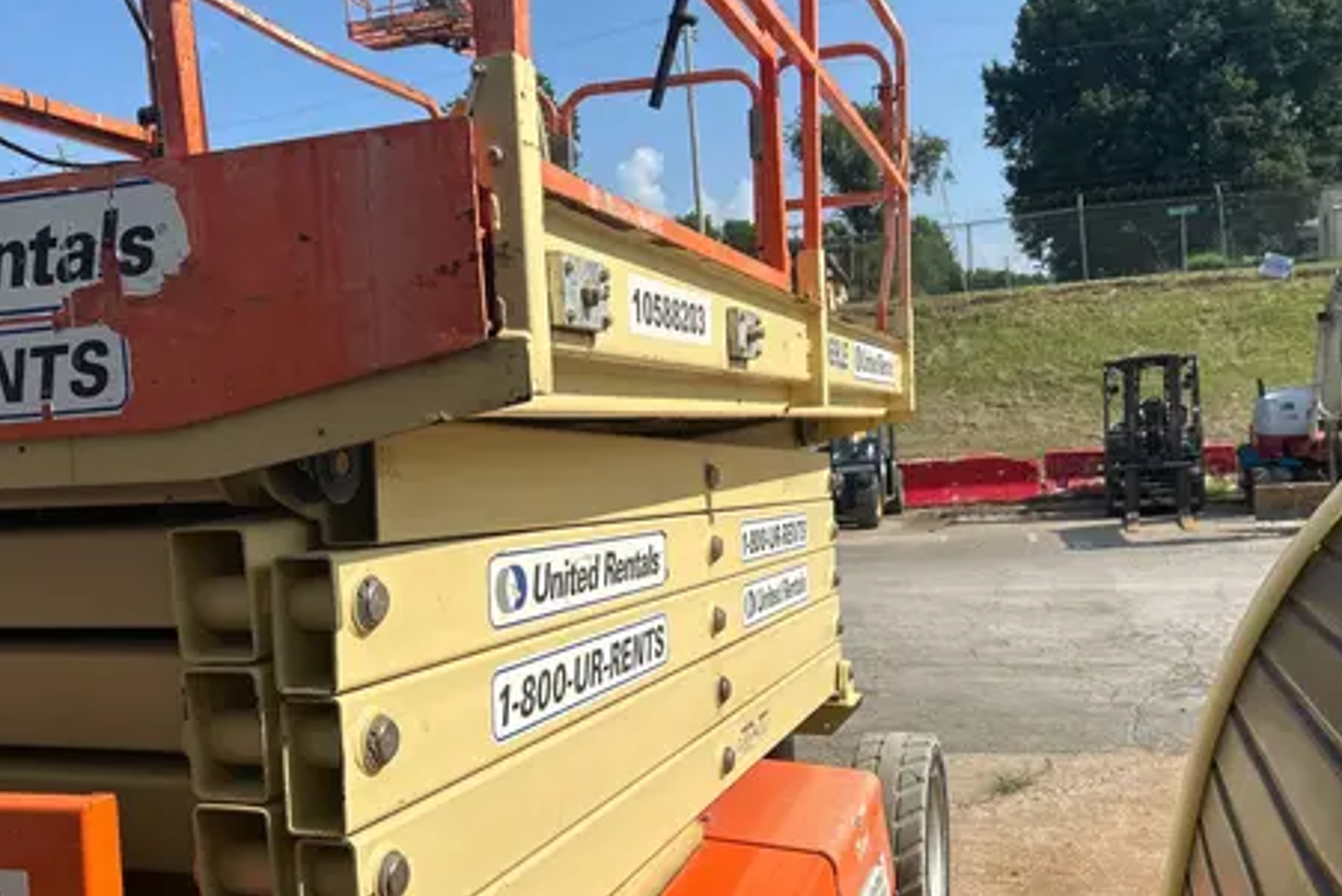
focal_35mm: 33
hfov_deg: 57.2
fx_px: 1230
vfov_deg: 39.8
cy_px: 537
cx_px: 672
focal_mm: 5.7
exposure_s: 1/5882
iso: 50
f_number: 1.5
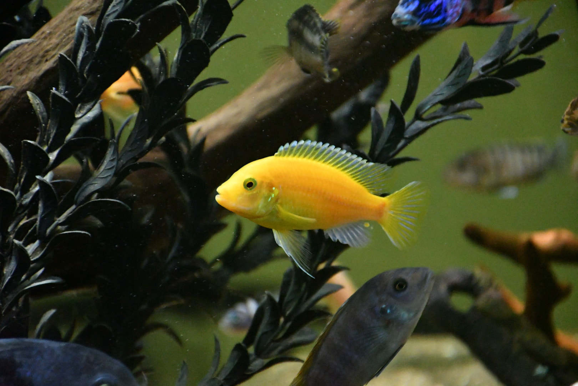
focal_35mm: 210
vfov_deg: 6.5
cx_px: 289
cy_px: 193
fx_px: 3371
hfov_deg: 9.8
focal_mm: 140
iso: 12800
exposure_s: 1/60
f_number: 5.6
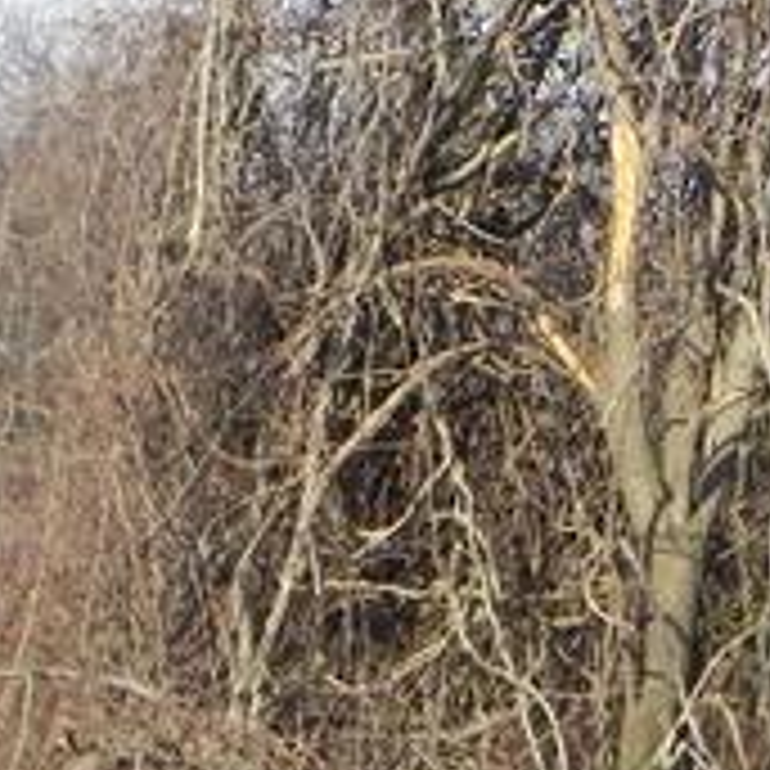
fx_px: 9765
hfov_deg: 4.5
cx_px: 1121
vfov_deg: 4.5
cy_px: 626
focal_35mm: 388
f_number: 6.3
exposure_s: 1/274
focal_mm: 20.8
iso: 160
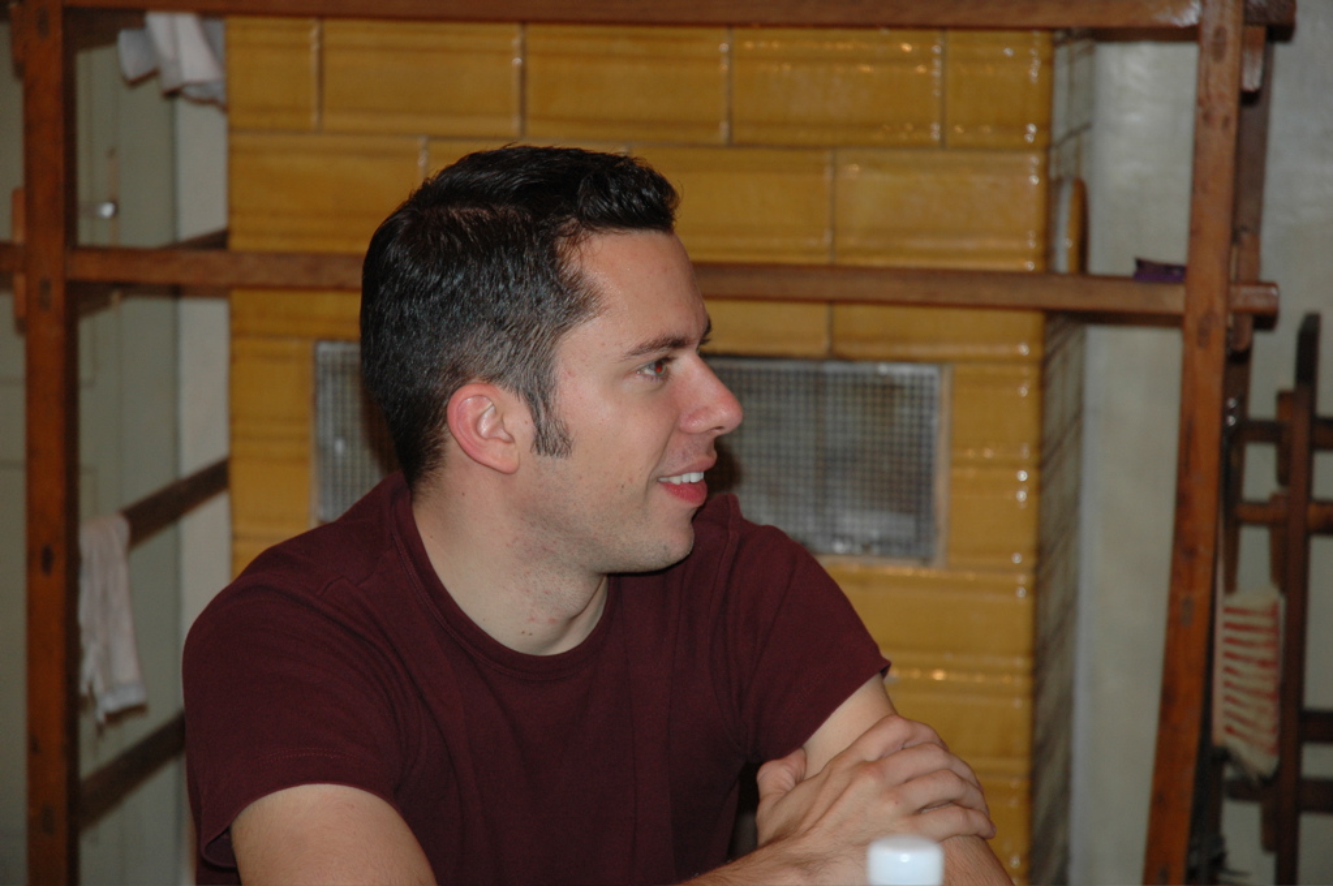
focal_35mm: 105
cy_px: 443
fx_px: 3884
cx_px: 666
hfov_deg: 19.5
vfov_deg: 13.0
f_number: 4.5
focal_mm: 70
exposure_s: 1/60
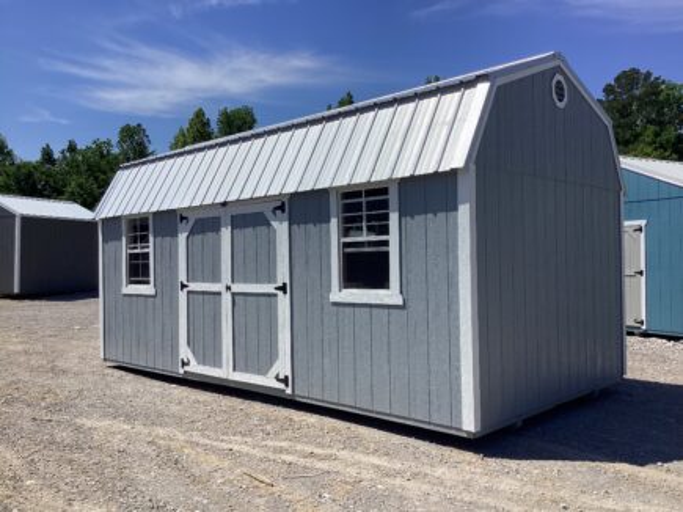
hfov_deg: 58.4
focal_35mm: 31
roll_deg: -0.6
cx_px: 342
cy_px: 256
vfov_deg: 45.4
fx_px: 611
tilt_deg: -4.9
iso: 25
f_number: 2.4
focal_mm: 3.3
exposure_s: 1/2551
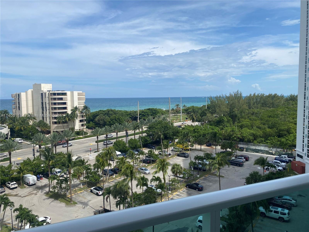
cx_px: 154
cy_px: 116
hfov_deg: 67.3
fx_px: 232
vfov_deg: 53.1
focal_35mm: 26
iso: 32
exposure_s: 1/3731
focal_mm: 4.25
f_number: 1.8
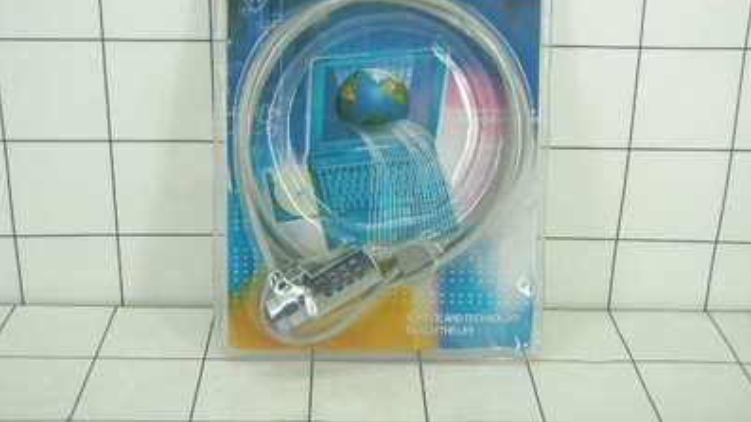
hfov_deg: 37.2
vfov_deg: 21.4
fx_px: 1115
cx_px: 376
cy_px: 146
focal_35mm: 56
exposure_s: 1/40
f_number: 4
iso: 200
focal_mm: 9.13
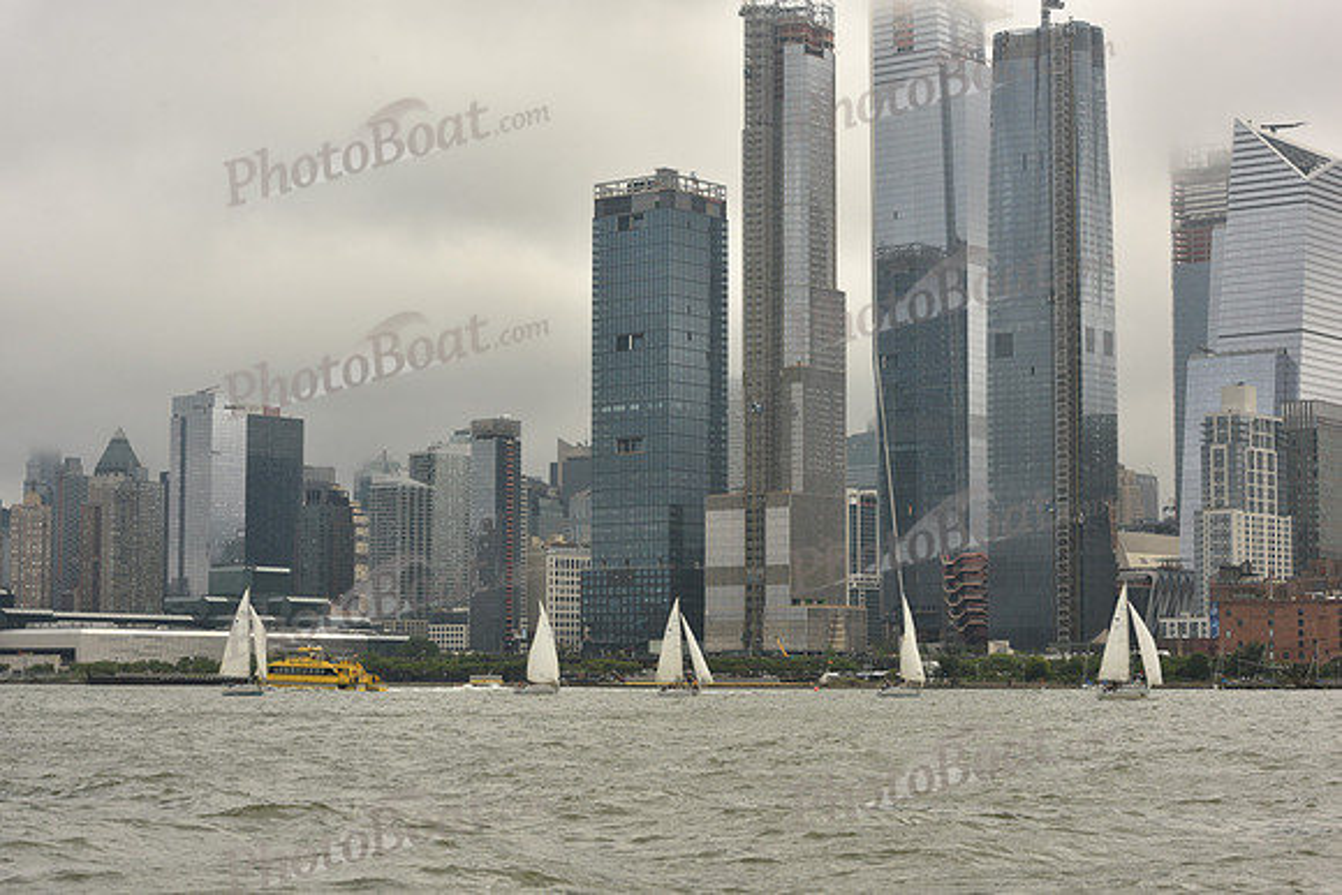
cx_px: 671
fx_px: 2610
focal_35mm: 70
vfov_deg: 19.5
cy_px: 448
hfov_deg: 28.8
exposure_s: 1/800
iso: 400
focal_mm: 70
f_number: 11
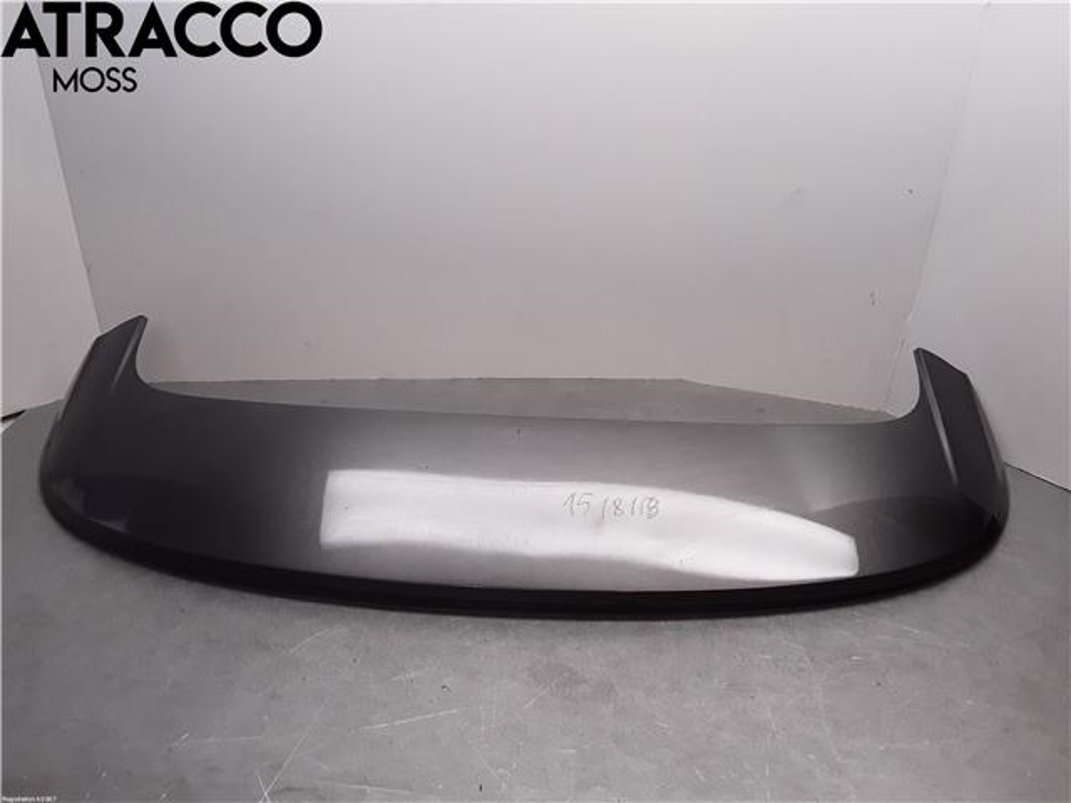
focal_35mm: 28
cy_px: 402
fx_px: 866
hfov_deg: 63.4
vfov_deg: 49.7
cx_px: 536
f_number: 1.9
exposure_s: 1/234
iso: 100
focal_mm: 2.91
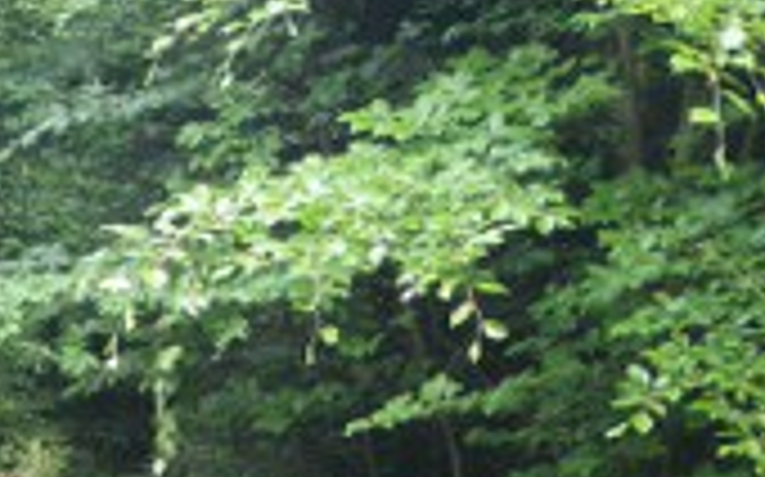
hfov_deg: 12.4
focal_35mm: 168
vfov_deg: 7.7
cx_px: 126
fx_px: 3500
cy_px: 544
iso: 200
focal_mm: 7.5
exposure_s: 1/60
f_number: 4.2
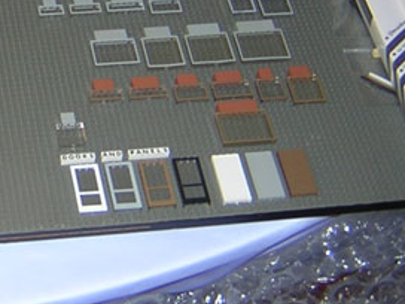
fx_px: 1240
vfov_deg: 13.7
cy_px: -37
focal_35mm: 106
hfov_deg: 18.1
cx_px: 0
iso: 100
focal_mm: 4.7
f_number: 2.6
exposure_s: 1/60.1
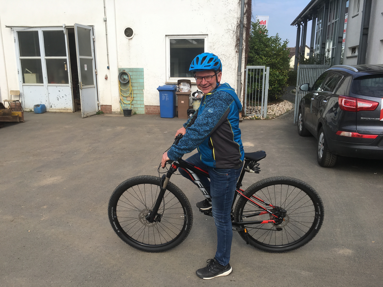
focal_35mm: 29
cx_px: 192
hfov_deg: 61.7
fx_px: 321
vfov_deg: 48.2
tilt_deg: -13.0
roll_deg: -1.0
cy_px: 144
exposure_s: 1/1304
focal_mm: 4.15
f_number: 2.2
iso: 25
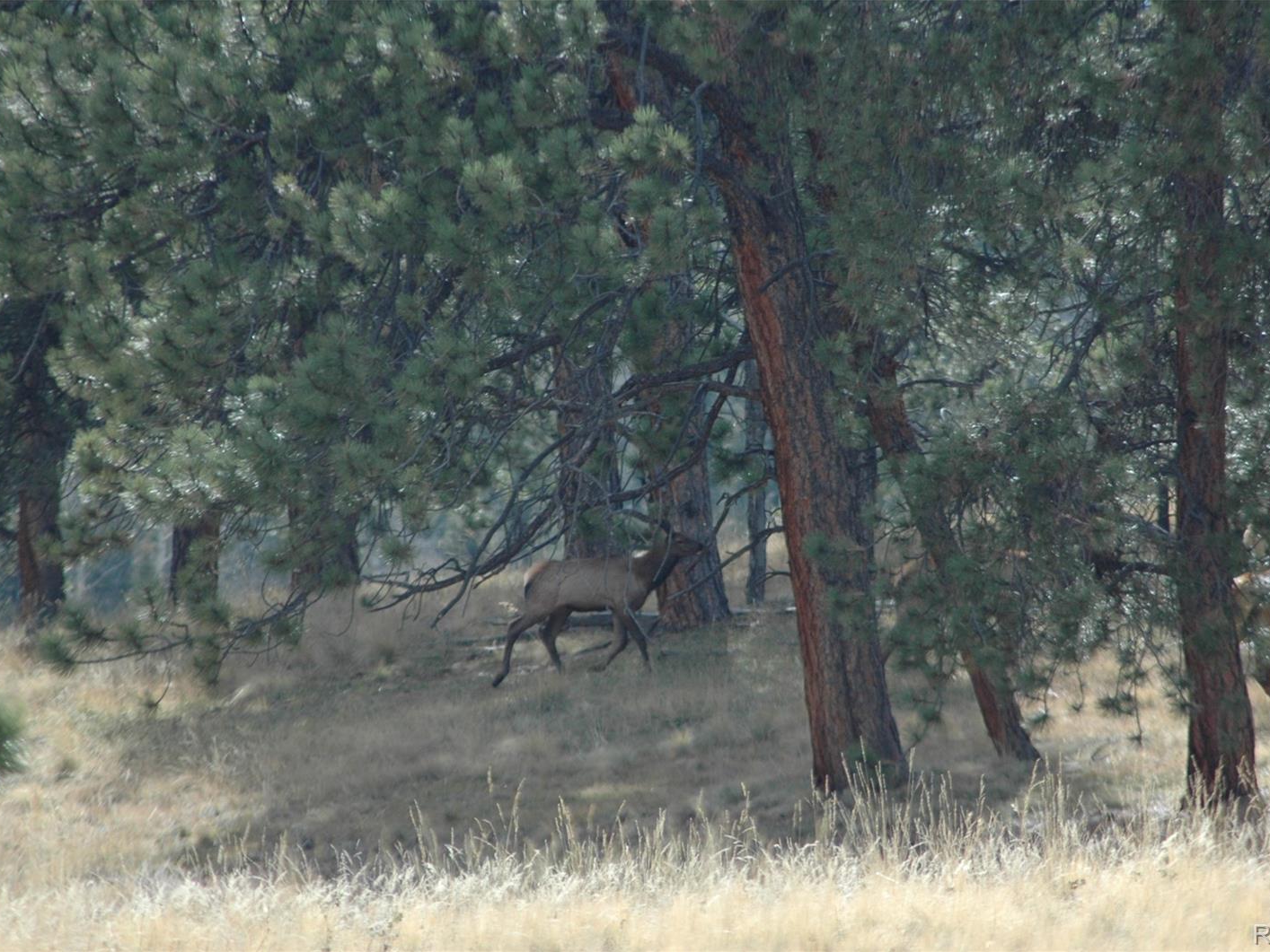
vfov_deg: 3.0
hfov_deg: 4.1
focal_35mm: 489
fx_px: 17944
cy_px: 476
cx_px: 680
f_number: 5.6
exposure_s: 1/640
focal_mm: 300
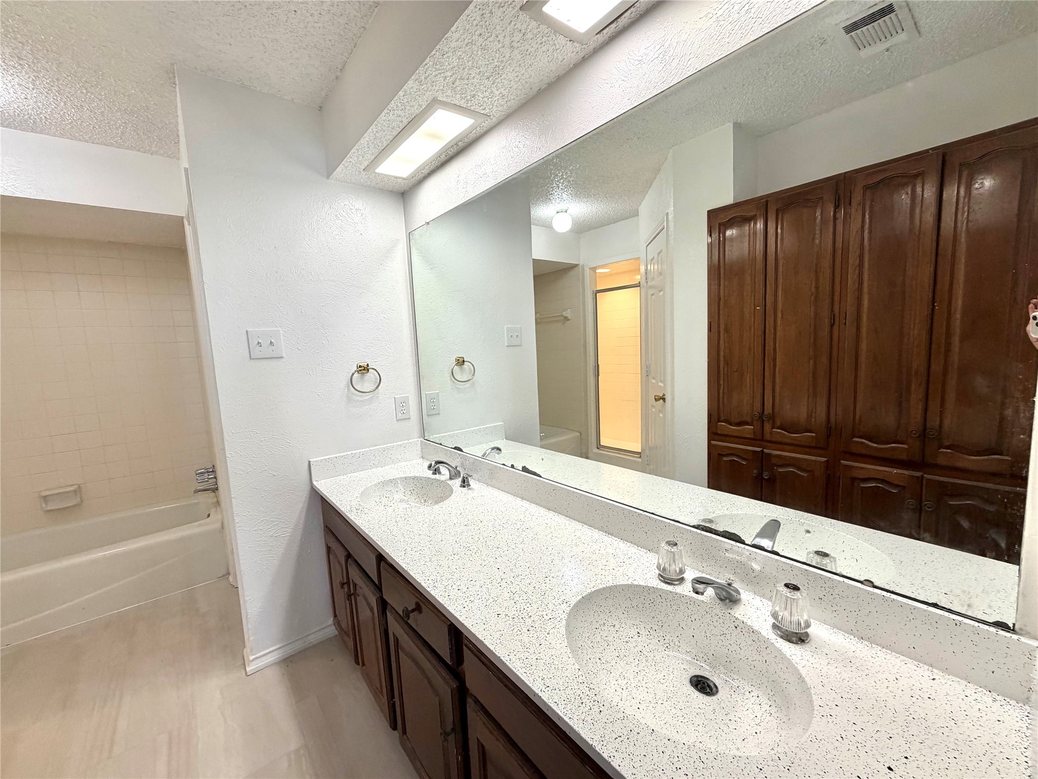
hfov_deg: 102.1
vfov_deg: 85.7
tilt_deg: -6.8
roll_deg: +2.4
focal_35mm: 14
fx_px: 420
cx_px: 519
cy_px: 390
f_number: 2.2
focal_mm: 2.22
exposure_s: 1/120
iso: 160
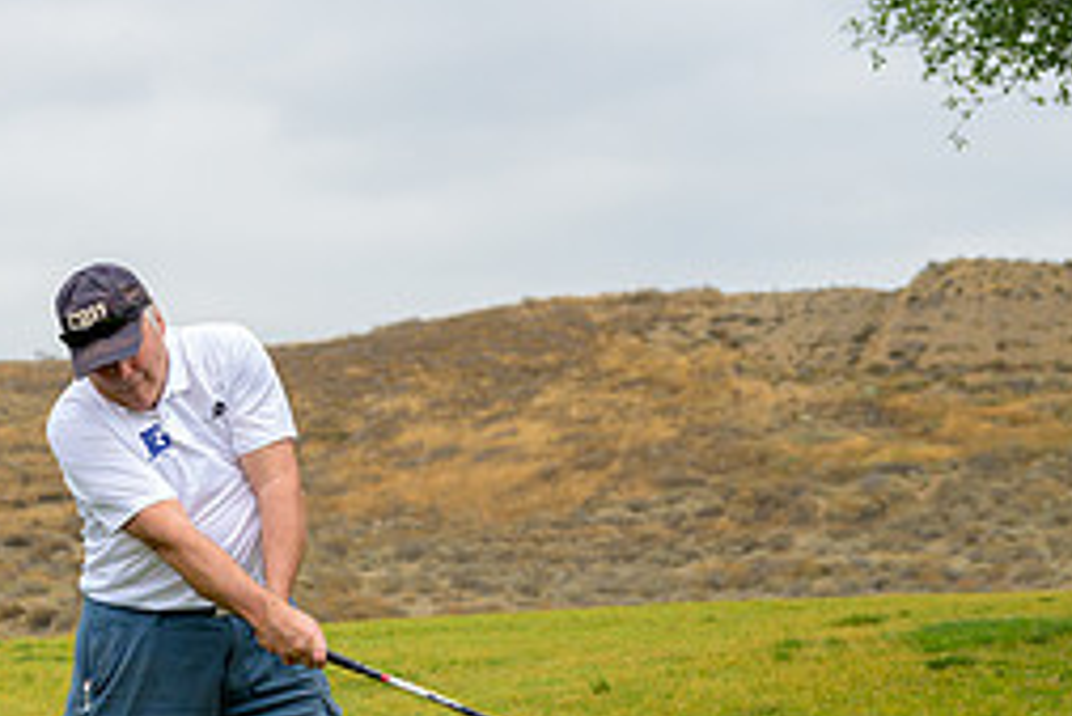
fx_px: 3545
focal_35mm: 119
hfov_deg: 16.8
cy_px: 638
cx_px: -51
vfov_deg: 11.5
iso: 800
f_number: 4
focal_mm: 52
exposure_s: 1/4000
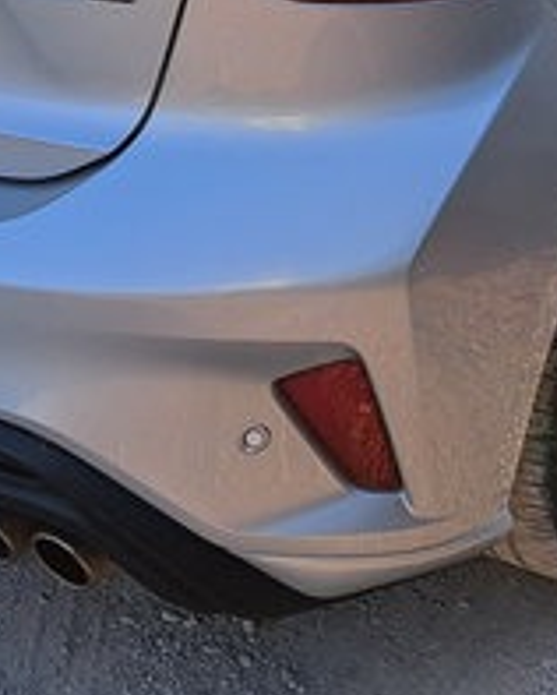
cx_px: -39
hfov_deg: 15.8
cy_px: -194
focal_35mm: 95
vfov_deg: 18.8
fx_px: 1955
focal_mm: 5.23
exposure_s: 1/430
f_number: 1.8
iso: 50
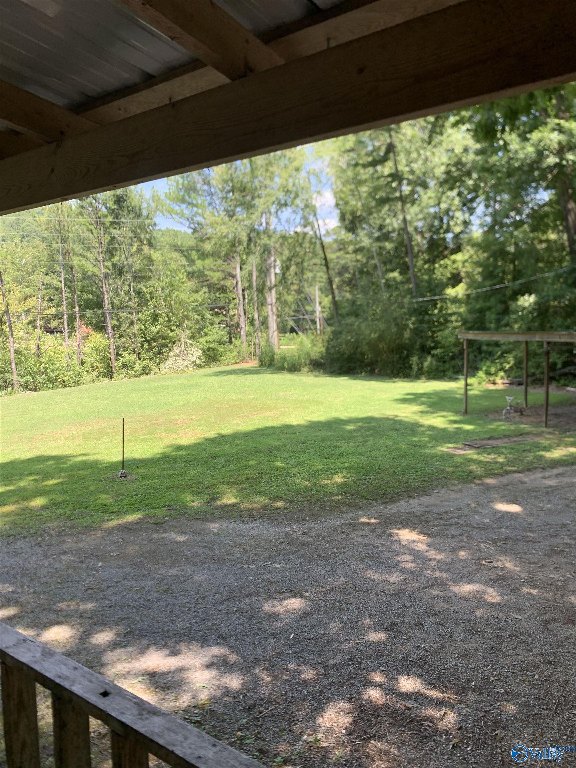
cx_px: 288
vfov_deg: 67.3
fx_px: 577
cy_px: 384
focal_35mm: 26
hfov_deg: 53.1
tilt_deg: -5.8
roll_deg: +1.0
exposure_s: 1/286
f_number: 1.8
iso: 25
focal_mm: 4.25
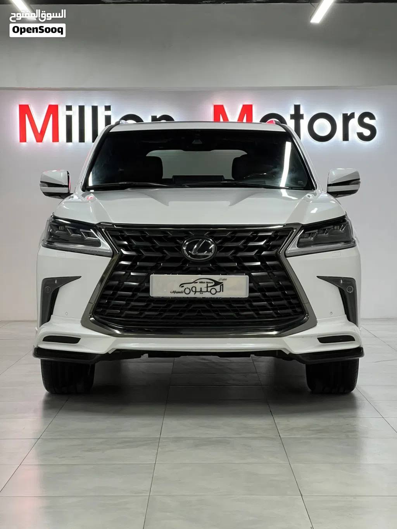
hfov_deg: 19.1
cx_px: 198
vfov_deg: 25.3
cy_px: 264
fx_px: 1177
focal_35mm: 77
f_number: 2.8
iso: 500
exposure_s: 1/50
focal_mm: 9
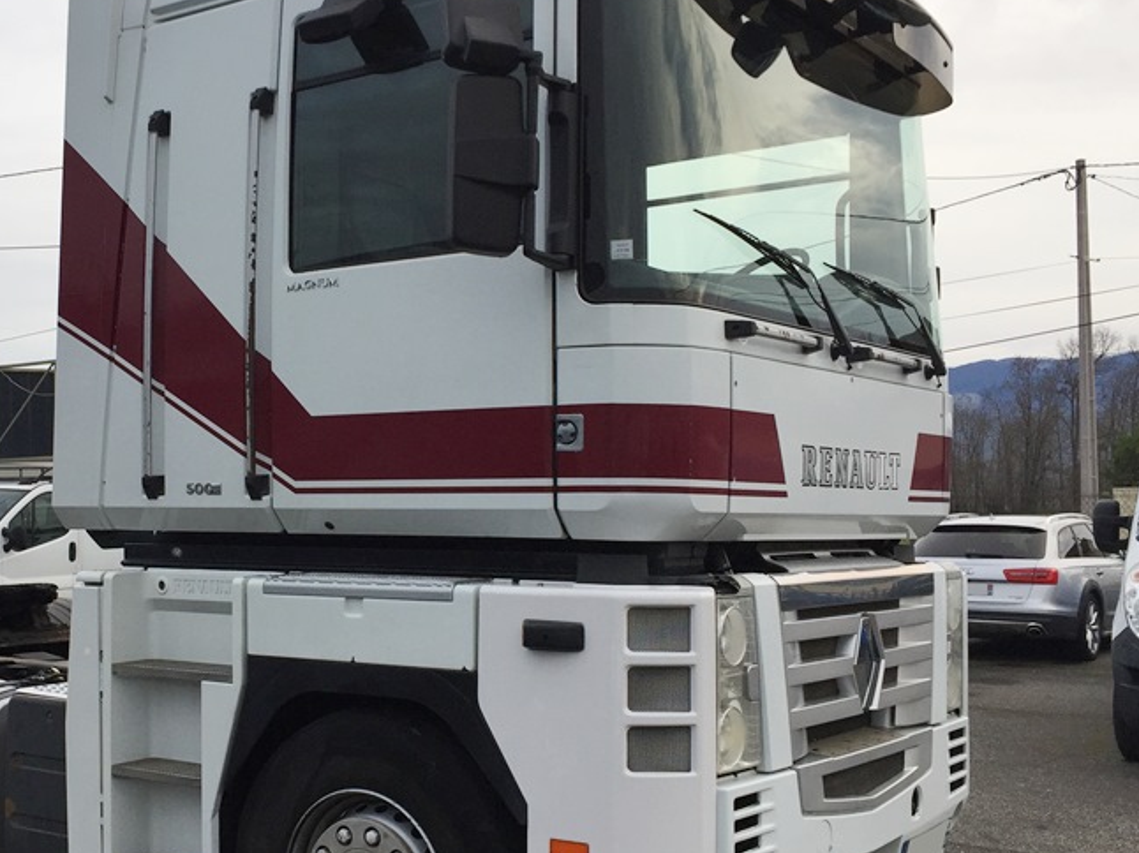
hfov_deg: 40.4
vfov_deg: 31.5
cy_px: 453
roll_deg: -0.6
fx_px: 1513
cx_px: 323
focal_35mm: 46
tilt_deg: +2.5
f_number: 2.2
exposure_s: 1/100
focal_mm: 4.15
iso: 32
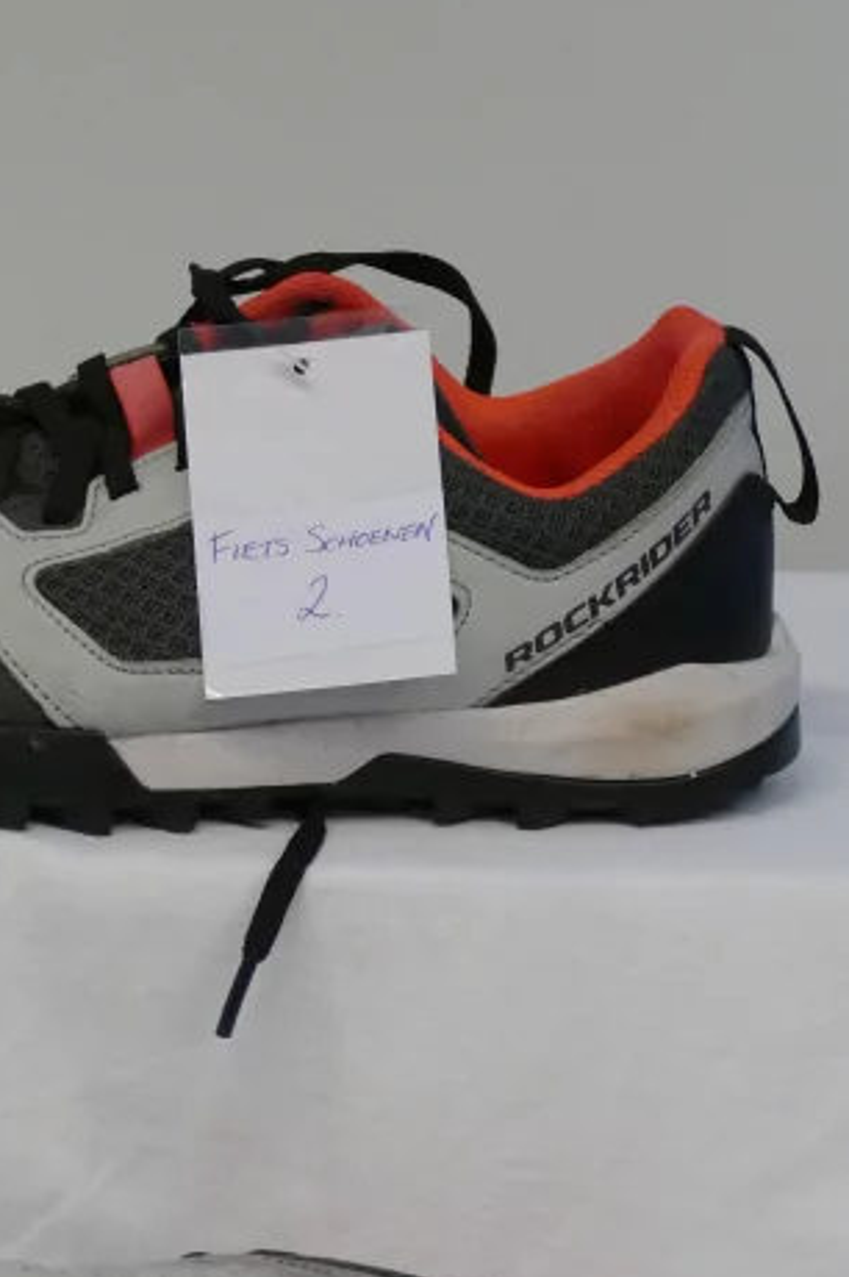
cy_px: 763
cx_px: 112
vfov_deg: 8.8
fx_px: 8325
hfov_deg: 5.8
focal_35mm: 235
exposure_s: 1/80
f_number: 3.9
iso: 500
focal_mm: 49.07
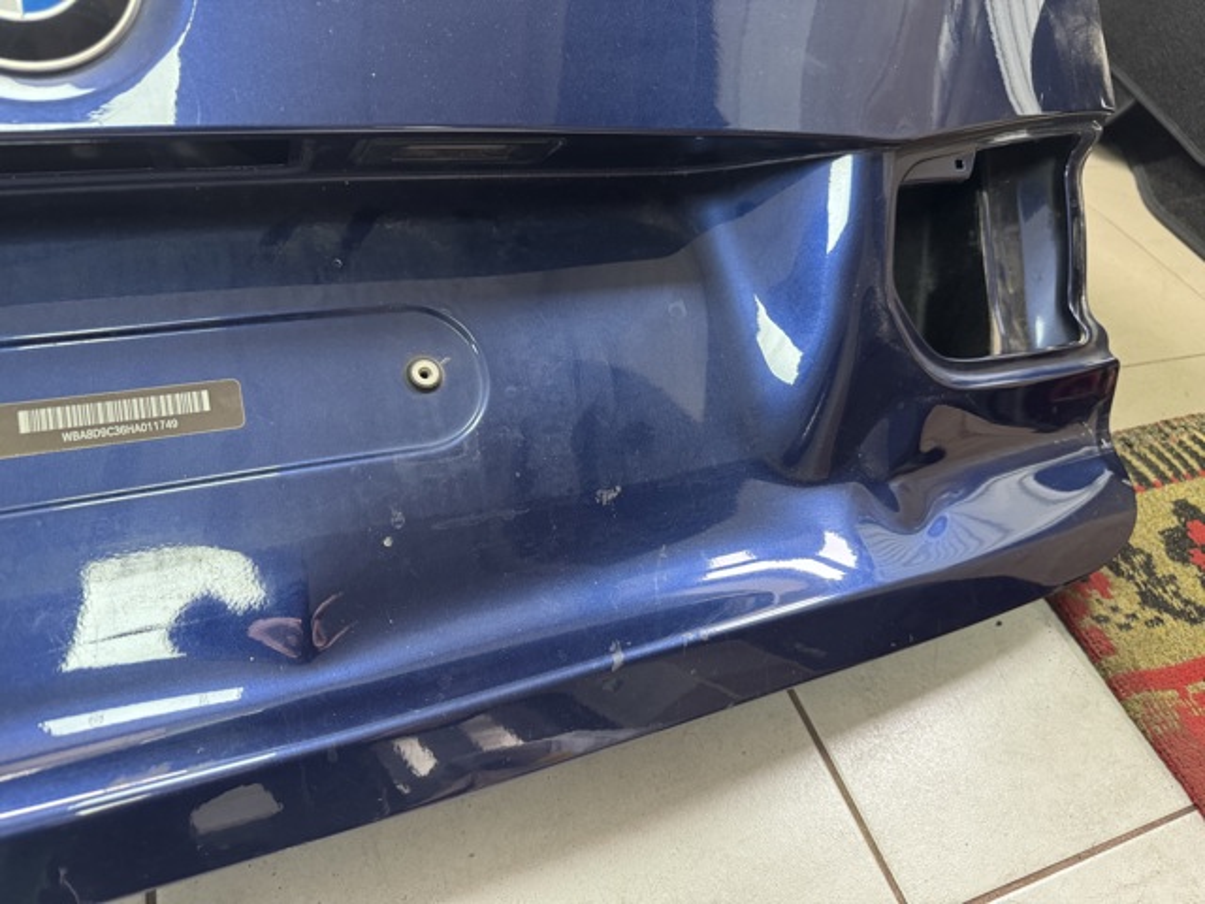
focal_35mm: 24
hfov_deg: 71.6
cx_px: 602
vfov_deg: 56.8
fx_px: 835
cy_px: 452
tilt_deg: -45.4
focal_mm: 6.76
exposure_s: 1/50
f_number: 1.78
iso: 400
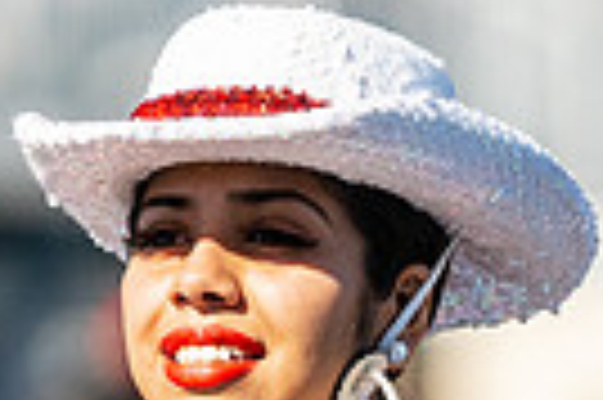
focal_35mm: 1252
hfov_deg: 1.6
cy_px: 658
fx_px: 20945
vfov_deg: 1.1
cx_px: 597
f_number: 2.8
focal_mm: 200
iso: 400
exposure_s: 1/2500
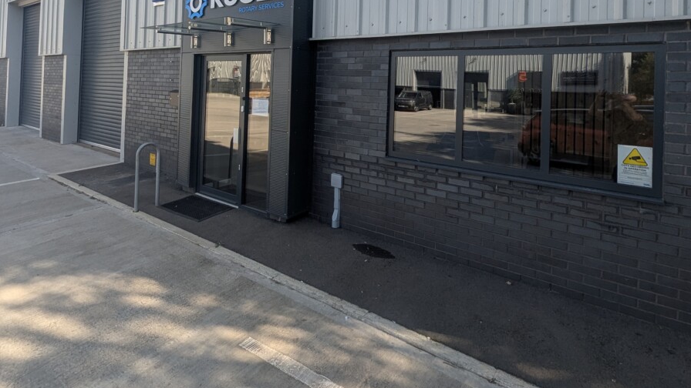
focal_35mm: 19
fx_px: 348
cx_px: 302
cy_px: 73
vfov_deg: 54.1
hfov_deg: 89.1
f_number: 2.2
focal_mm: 1.95
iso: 44
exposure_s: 1/681
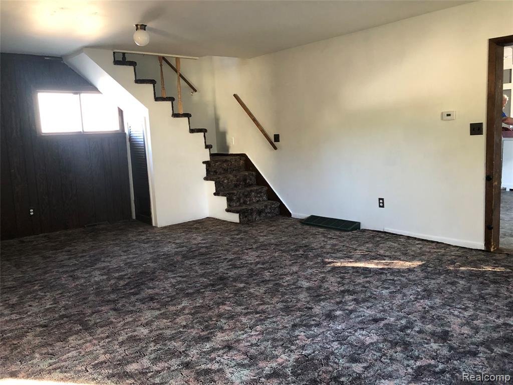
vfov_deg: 49.7
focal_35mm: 28
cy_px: 192
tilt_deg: -8.1
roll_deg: +3.9
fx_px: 415
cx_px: 256
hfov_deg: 63.4
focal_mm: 4
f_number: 1.8
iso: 80
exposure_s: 1/15
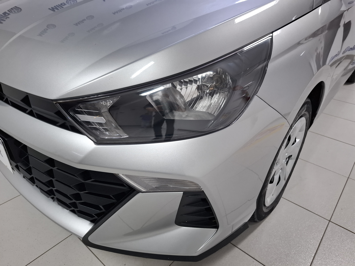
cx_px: 178
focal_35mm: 23
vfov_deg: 58.9
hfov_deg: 73.9
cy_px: 133
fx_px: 236
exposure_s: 1/40
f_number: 1.8
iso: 250
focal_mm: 5.54
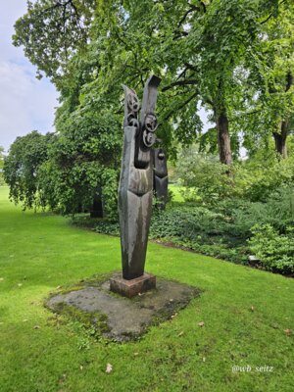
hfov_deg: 58.9
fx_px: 260
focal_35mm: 23
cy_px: 196
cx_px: 147
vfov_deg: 73.9
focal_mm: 6.3
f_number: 1.7
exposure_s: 1/180
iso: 16
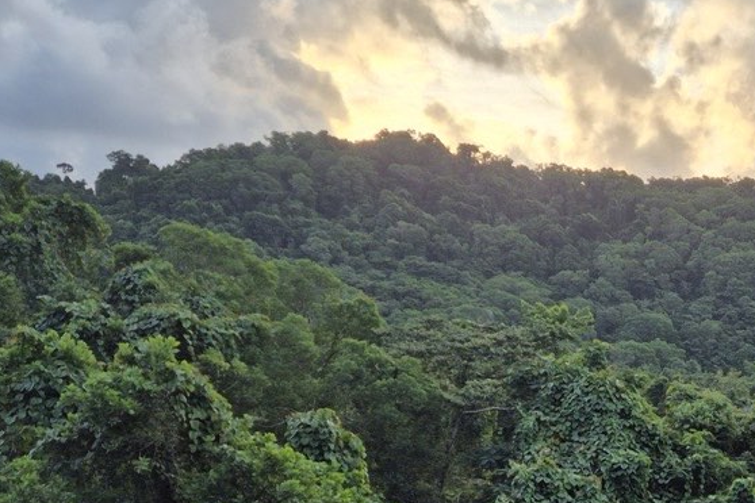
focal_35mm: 60
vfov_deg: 21.8
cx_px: 705
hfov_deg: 31.5
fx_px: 1258
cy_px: 511
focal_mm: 5.4
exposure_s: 1/554
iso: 25
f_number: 1.8
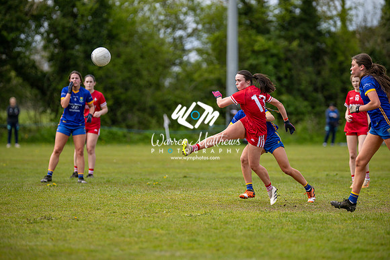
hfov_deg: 9.4
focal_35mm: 220
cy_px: 130
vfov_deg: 6.2
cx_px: 195
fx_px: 2384
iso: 360
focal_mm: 220
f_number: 2.8
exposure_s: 1/4000
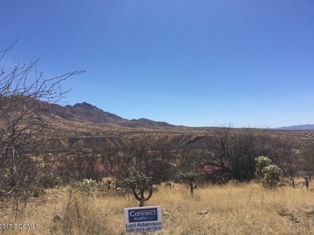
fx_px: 272
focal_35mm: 30
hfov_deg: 60.0
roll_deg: +1.1
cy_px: 115
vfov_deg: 46.8
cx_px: 153
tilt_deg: +4.7
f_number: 2.2
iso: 32
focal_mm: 4.15
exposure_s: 1/3300
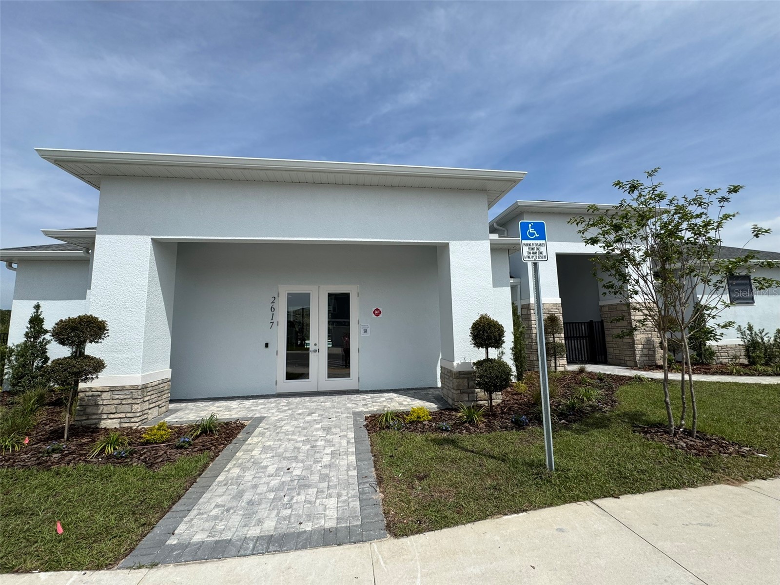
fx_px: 315
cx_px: 390
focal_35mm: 14
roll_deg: +1.4
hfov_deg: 102.1
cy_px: 292
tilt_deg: +7.3
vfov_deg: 85.7
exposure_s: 1/3247
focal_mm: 2.22
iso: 50
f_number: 2.2
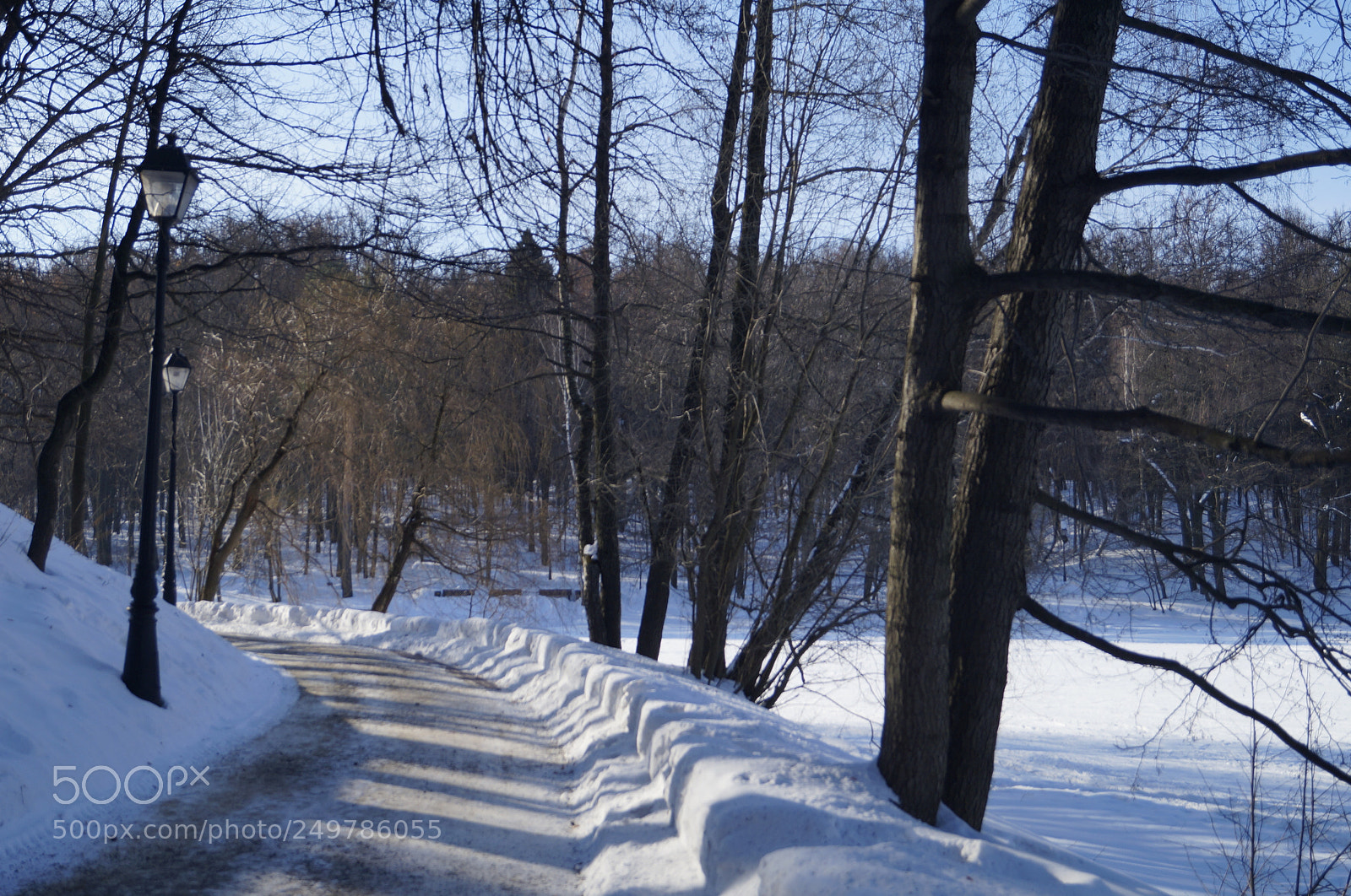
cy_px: 448
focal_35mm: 42
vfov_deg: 31.8
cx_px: 676
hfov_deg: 46.5
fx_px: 1574
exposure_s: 1/800
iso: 100
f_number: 4.5
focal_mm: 28
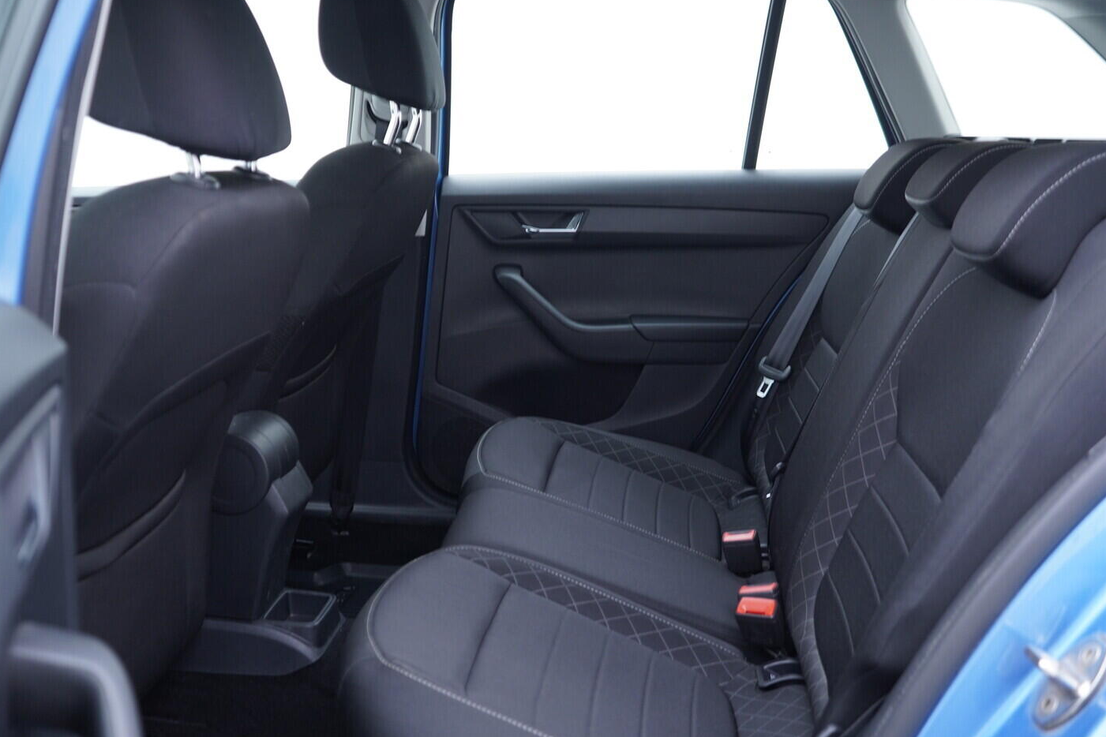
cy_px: 373
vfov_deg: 35.9
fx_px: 1137
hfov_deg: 51.9
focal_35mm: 37
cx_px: 539
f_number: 2.8
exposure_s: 1/40
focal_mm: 24
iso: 320
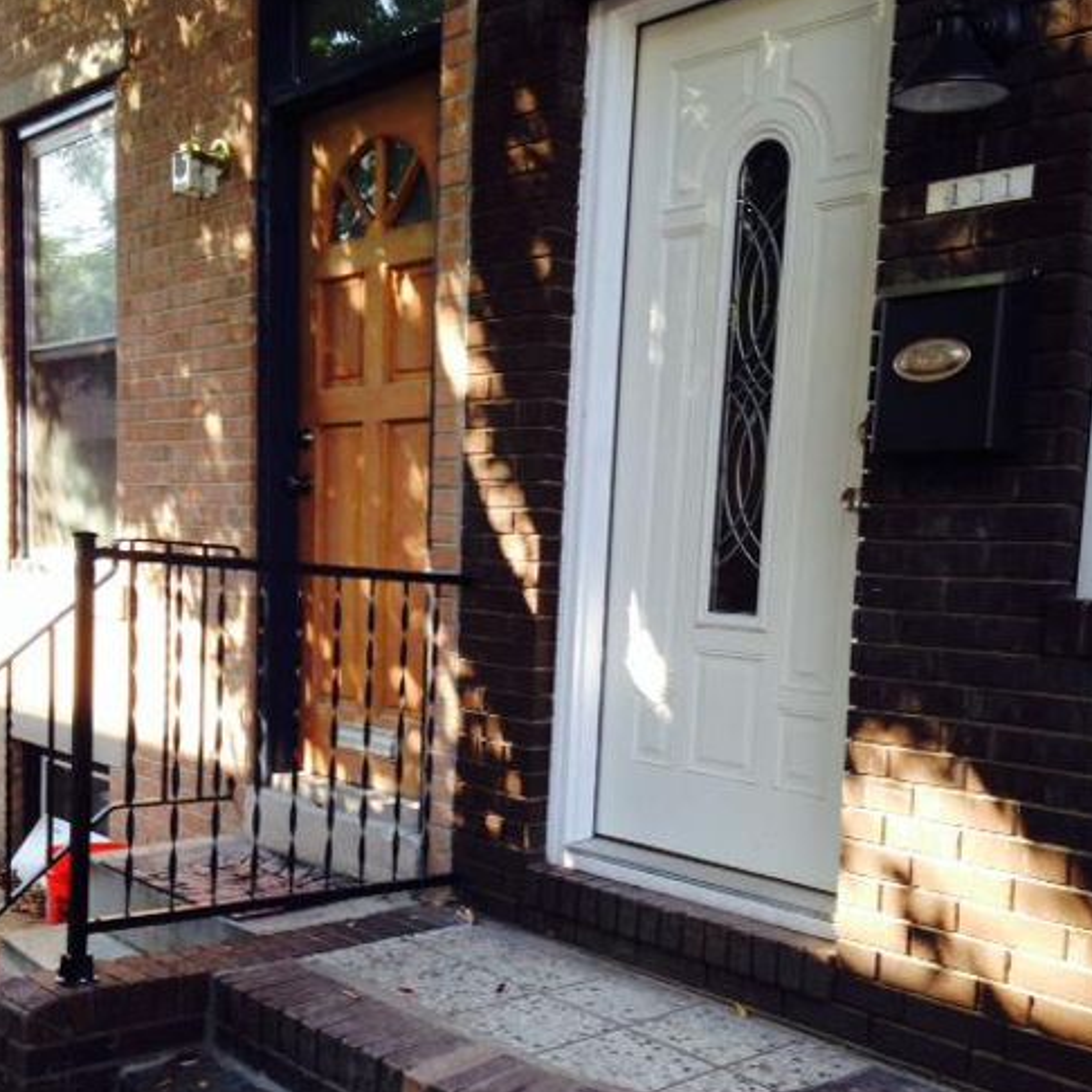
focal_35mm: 40
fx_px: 1428
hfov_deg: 41.9
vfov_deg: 41.5
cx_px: 548
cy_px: 700
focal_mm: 4.12
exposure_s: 1/131
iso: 50
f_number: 2.4
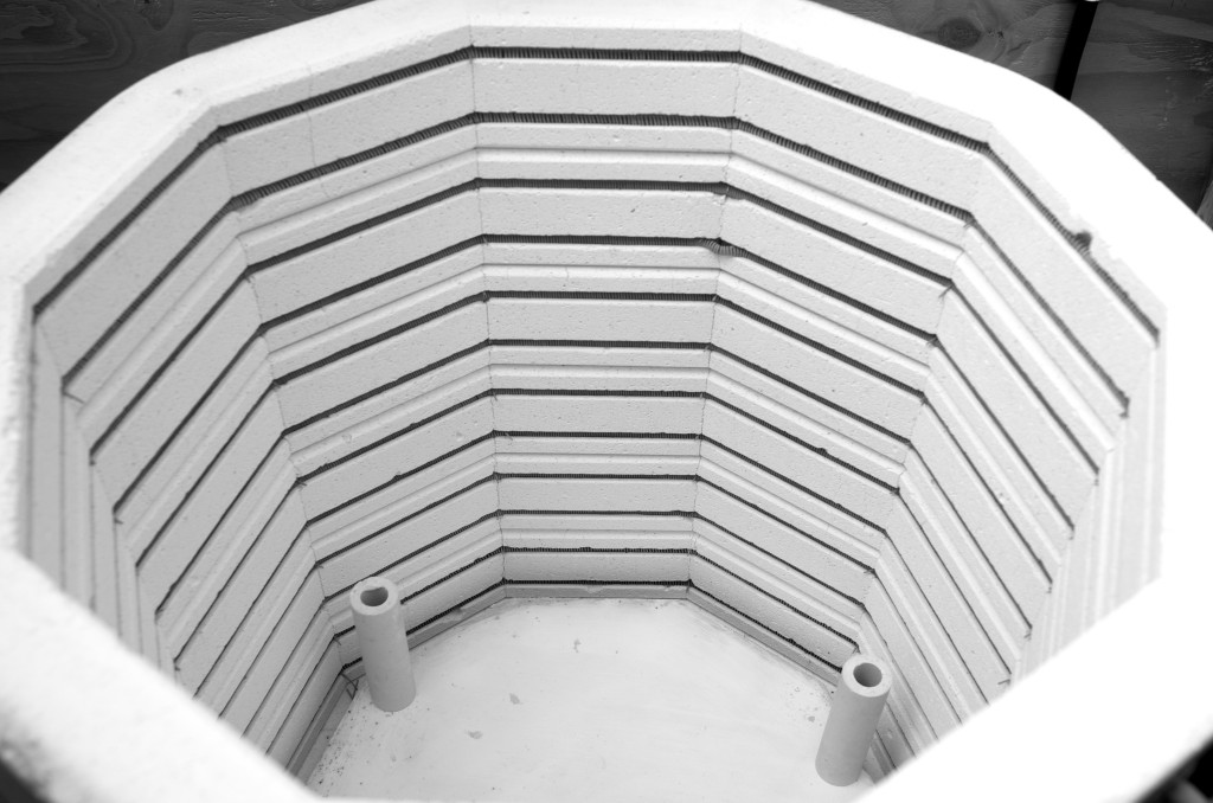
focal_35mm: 36
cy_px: 402
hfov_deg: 53.2
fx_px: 1210
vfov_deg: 36.7
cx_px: 606
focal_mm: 24
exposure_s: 1/100
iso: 100
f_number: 5
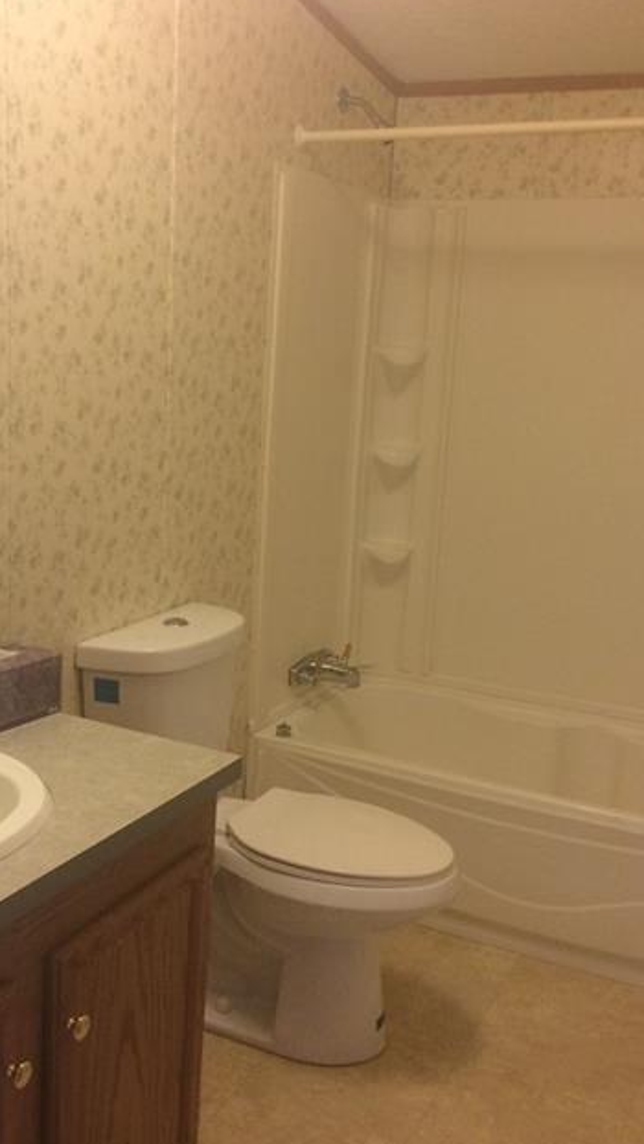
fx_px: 1184
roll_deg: -2.1
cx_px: 261
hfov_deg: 30.4
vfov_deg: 51.6
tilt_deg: -13.1
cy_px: 598
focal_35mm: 39
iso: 100
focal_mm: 4.15
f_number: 2.2
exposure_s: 1/30
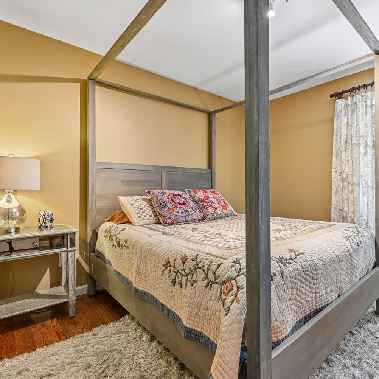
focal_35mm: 19
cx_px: 230
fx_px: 235
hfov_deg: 76.7
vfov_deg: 77.7
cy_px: 185
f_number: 10
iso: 400
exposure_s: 1/13
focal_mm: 14
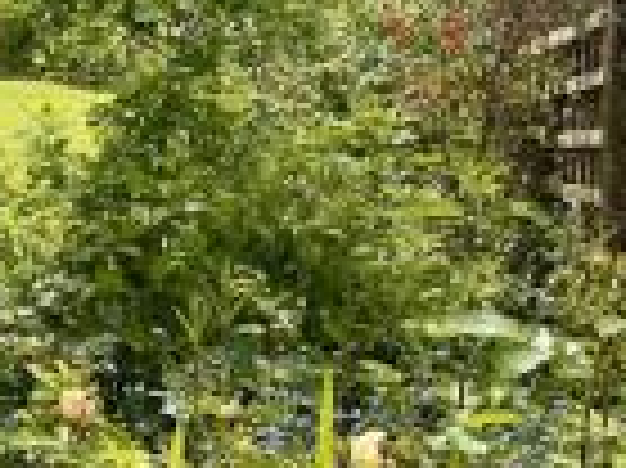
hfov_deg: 24.4
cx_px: -110
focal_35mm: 73
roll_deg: -0.6
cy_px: 119
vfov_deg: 20.0
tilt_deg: +0.0
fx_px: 1319
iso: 100
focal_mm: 6.76
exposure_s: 1/4975
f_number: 1.78
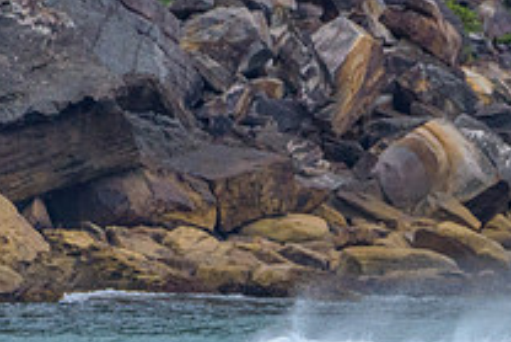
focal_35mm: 1707
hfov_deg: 1.2
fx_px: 24246
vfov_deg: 0.8
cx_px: 450
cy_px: 399
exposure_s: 1/2000
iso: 900
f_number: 5.6
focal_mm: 500
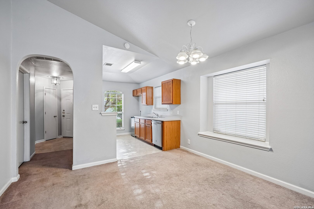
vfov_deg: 73.7
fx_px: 140
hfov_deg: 96.7
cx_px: 157
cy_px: 104
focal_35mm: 16
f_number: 8
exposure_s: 1/15
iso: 400
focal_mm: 16
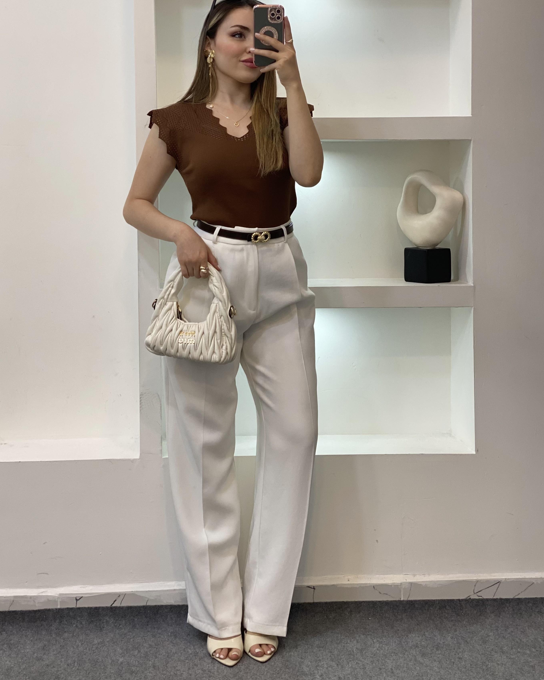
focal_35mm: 59
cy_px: 292
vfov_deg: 31.9
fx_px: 1187
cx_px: 254
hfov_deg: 25.8
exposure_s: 1/100
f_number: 2
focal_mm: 6
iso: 80
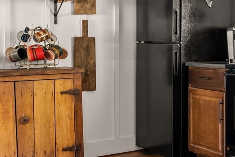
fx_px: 444
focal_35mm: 68
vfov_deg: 20.0
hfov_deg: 26.3
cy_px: 46
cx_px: 284
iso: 200
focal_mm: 24
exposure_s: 1/10
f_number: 2.8
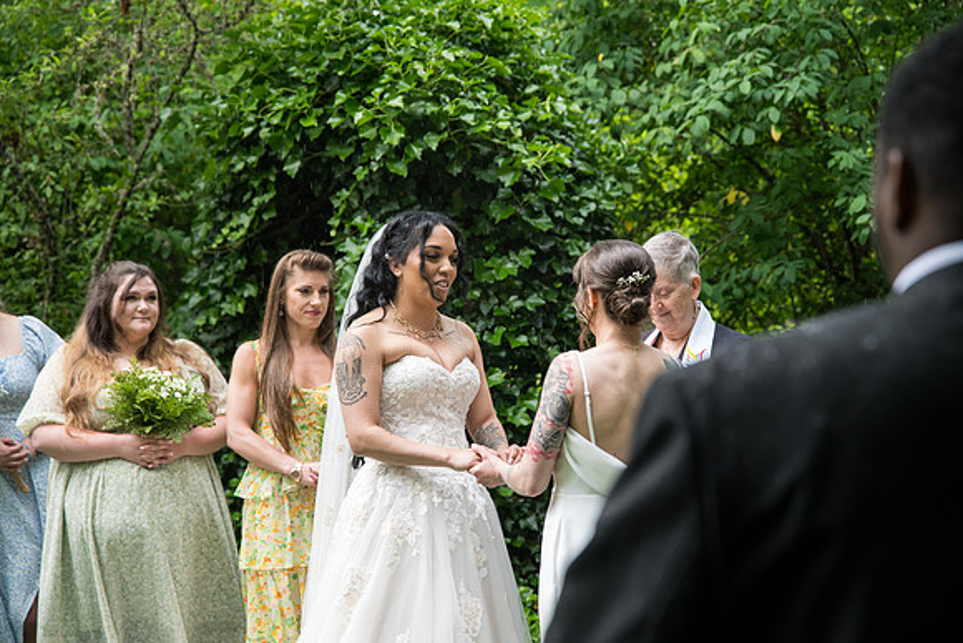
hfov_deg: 28.8
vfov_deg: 19.5
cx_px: 482
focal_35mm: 70
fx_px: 1873
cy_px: 322
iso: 1000
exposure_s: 1/400
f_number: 4
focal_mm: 70
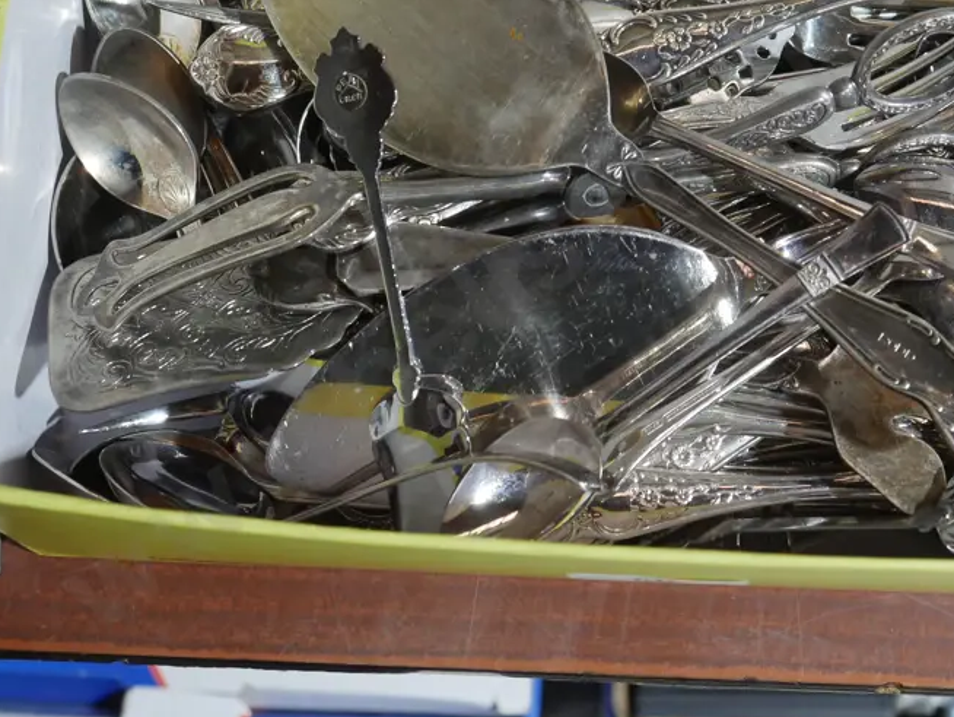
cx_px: 672
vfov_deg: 20.3
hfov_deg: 26.8
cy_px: 162
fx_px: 1985
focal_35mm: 72
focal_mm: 23
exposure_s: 1/60
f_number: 5.1
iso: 1250
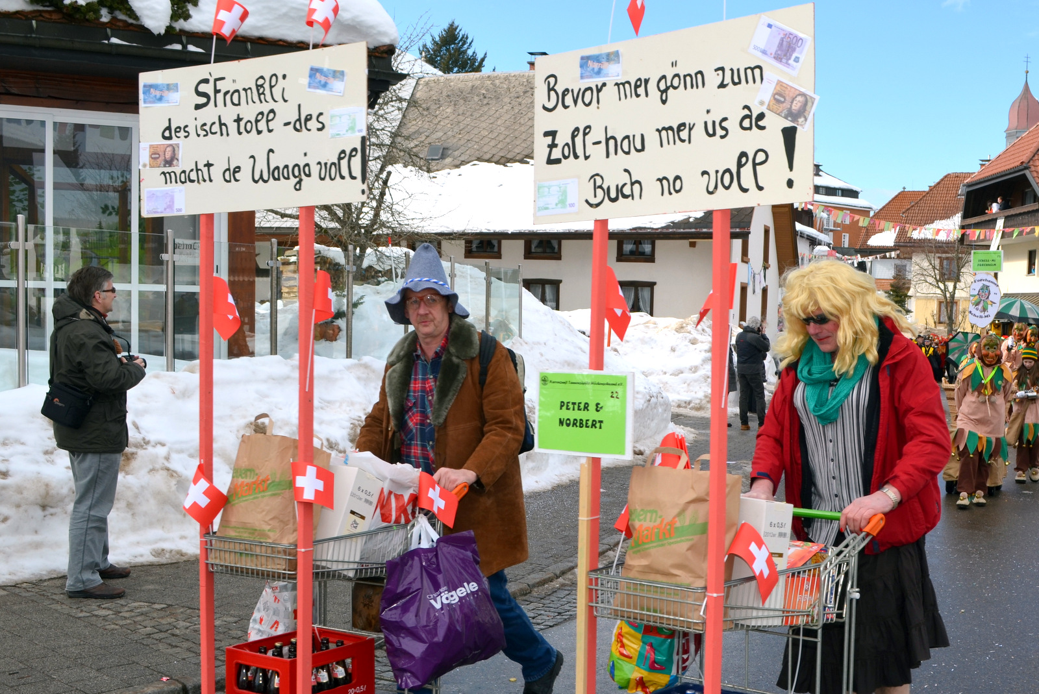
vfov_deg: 40.0
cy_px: 347
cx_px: 520
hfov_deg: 57.2
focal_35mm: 33
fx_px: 953
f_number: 9
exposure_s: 1/200
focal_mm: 22
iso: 100
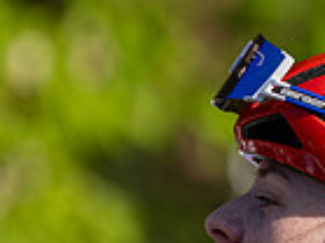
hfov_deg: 3.9
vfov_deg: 2.9
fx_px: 4831
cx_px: 292
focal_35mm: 515
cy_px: 334
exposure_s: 1/2000
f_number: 4
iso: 320
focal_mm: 165
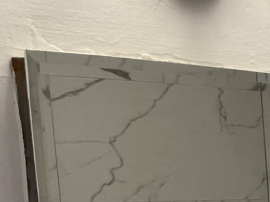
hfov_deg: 12.1
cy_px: 393
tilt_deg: -14.8
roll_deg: -1.5
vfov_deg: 10.6
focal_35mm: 129
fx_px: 1006
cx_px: 656
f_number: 1.6
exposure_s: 1/60
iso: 80
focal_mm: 5.1
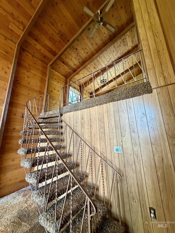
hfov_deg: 85.7
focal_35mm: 14
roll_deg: +2.7
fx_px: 94
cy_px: 116
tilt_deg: +13.6
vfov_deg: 102.1
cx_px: 88
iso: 500
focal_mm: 2.22
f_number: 2.2
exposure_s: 1/60
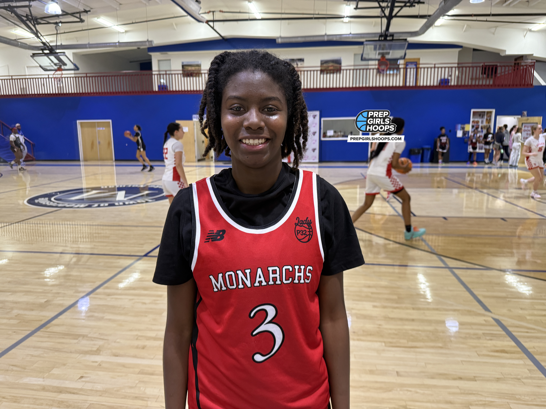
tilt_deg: -10.1
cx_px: 273
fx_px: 379
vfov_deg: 56.8
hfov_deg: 71.6
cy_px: 204
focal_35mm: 24
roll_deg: -0.4
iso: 250
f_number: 1.78
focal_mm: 6.76
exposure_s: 1/60
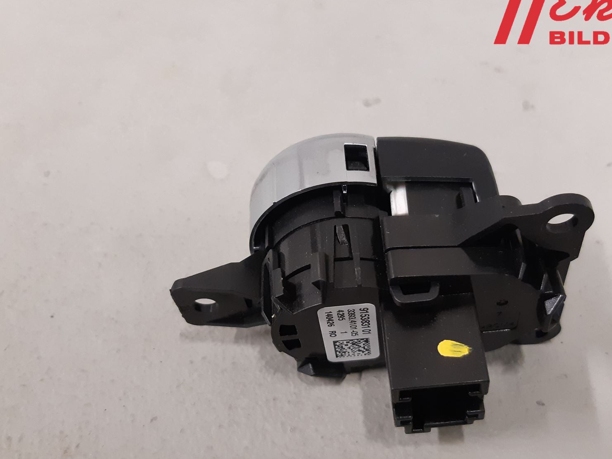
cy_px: 292
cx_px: 324
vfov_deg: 39.3
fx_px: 636
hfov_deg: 51.3
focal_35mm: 36
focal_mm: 3.93
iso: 250
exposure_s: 1/50
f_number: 1.7
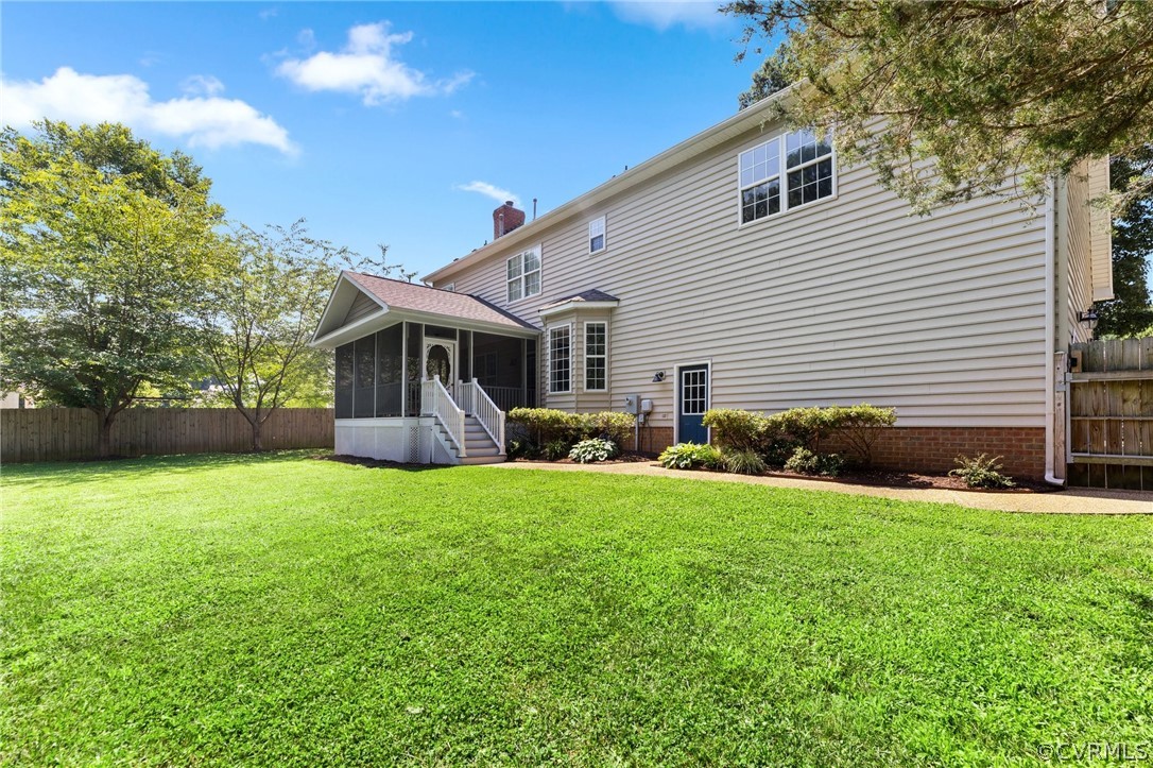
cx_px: 576
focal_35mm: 15
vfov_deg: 77.3
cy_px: 384
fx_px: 480
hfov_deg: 100.4
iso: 1000
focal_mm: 15
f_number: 7.1
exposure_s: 1/2000
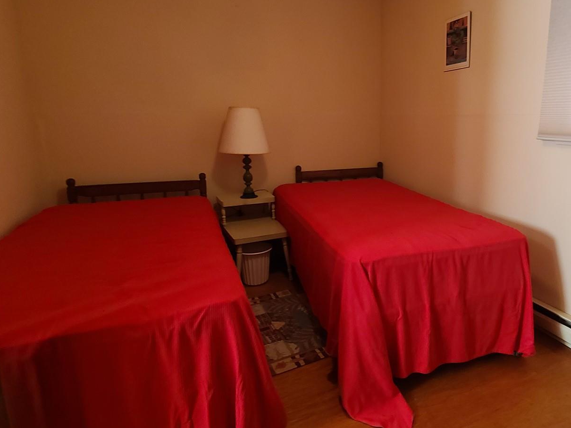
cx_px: 382
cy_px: 192
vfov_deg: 61.0
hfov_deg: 74.0
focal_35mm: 22
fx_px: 363
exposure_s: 1/40
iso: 400
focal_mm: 2.2
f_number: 2.2
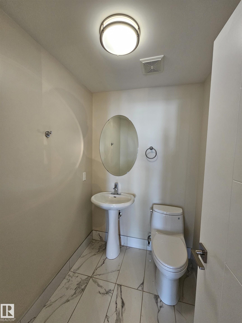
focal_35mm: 13
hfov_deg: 89.9
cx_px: 121
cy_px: 162
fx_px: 121
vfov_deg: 106.2
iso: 320
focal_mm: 2.2
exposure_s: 1/40
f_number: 2.2
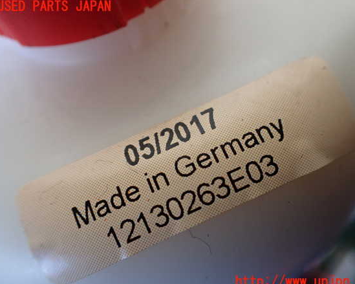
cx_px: 188
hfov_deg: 55.6
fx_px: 336
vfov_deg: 45.8
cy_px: 144
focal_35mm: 32
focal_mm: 5.4
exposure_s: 1/125
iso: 400
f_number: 2.3
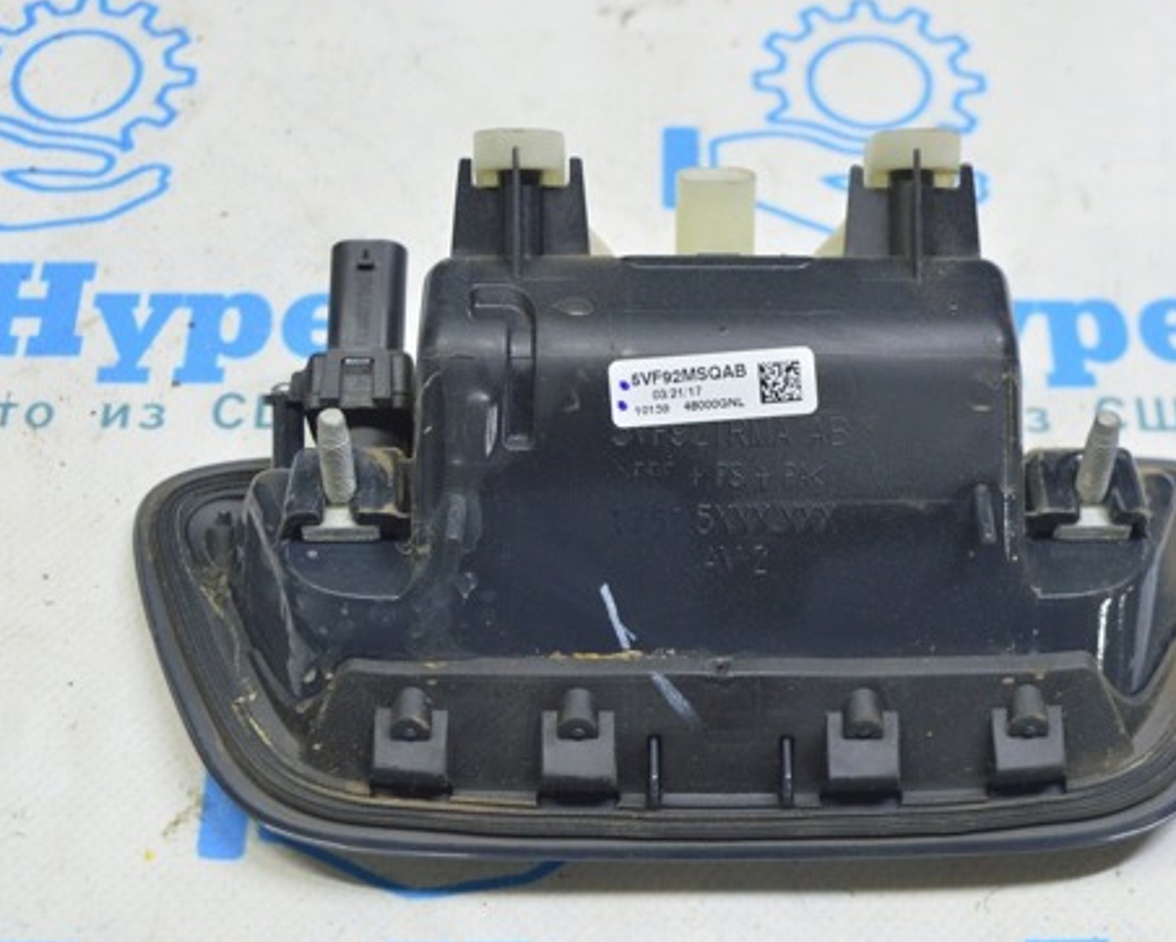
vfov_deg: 24.7
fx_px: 2147
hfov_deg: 30.6
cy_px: 472
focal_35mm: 62
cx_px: 687
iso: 400
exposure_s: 1/15
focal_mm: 31
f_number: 5.6
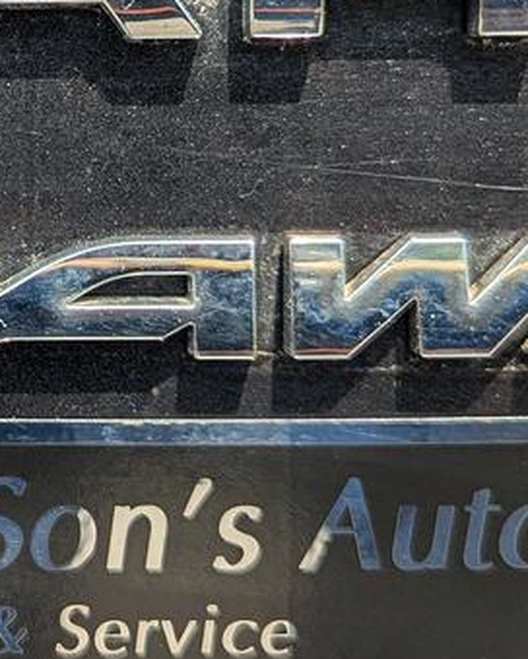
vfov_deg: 21.5
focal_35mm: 88
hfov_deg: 16.9
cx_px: -63
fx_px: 1719
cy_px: 130
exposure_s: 1/1258
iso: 48
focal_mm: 6.81
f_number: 1.85
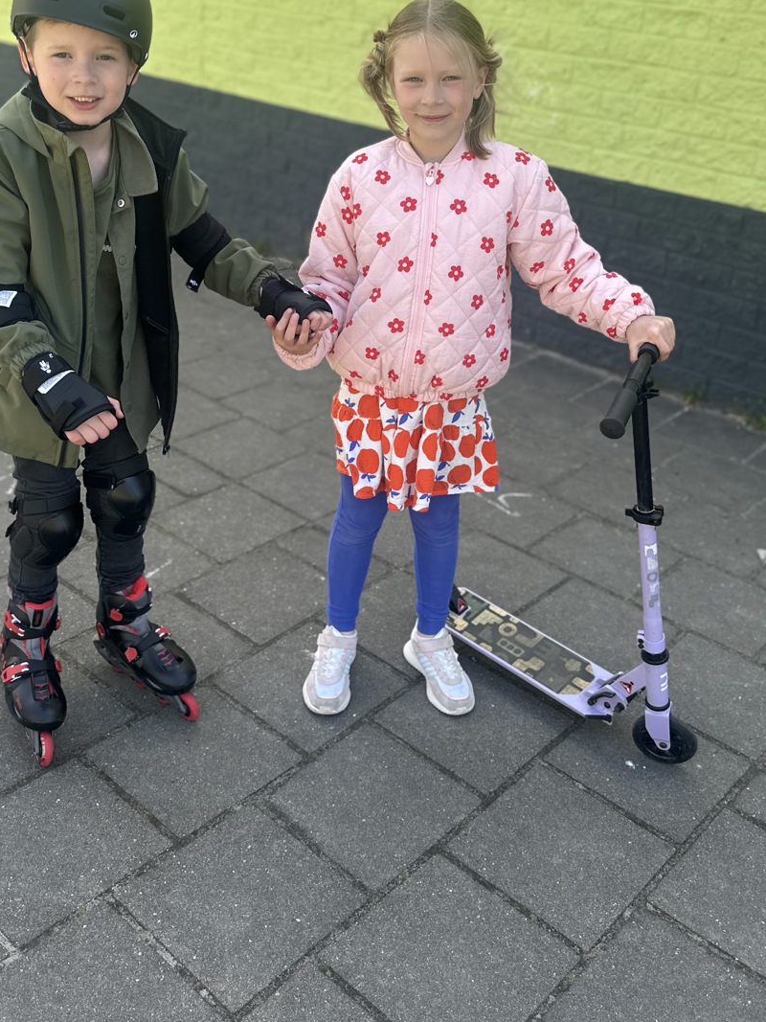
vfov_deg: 50.9
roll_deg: -4.5
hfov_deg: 39.6
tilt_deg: -21.7
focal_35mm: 36
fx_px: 1062
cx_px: 378
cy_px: 387
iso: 80
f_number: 1.78
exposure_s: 1/597
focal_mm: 6.86
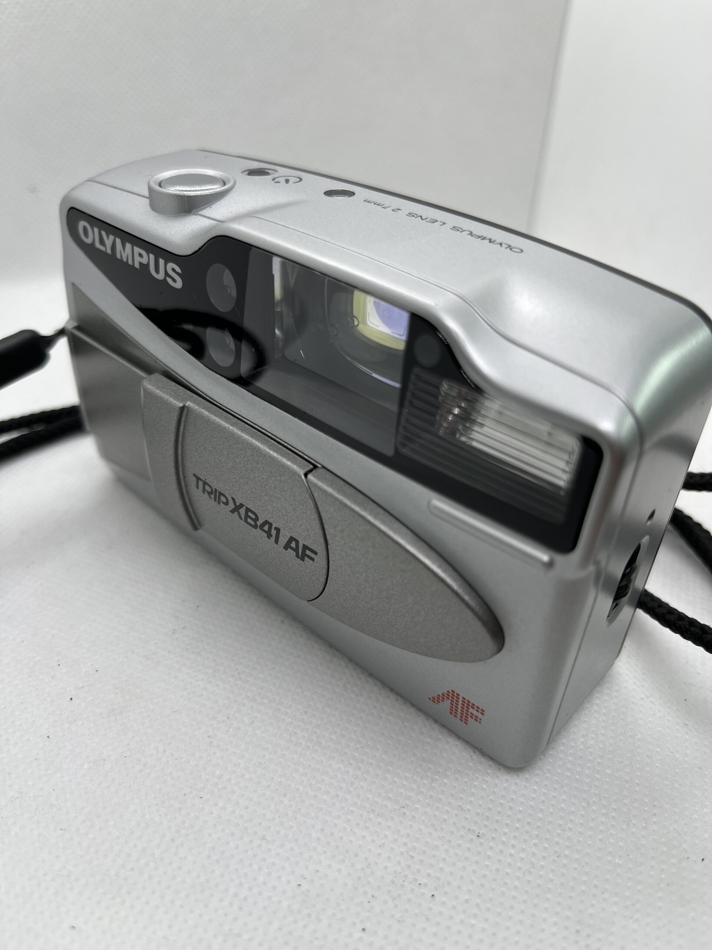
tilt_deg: -35.5
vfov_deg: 67.3
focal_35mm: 26
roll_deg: -0.8
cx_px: 356
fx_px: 713
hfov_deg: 53.1
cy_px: 475
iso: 50
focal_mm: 5.1
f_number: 1.6
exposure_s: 1/313
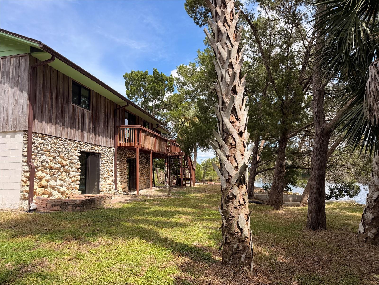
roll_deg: +1.4
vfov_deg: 56.8
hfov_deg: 71.6
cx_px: 190
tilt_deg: +5.9
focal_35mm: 24
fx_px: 263
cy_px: 142
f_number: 1.78
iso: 80
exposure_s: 1/2611
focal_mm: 6.76
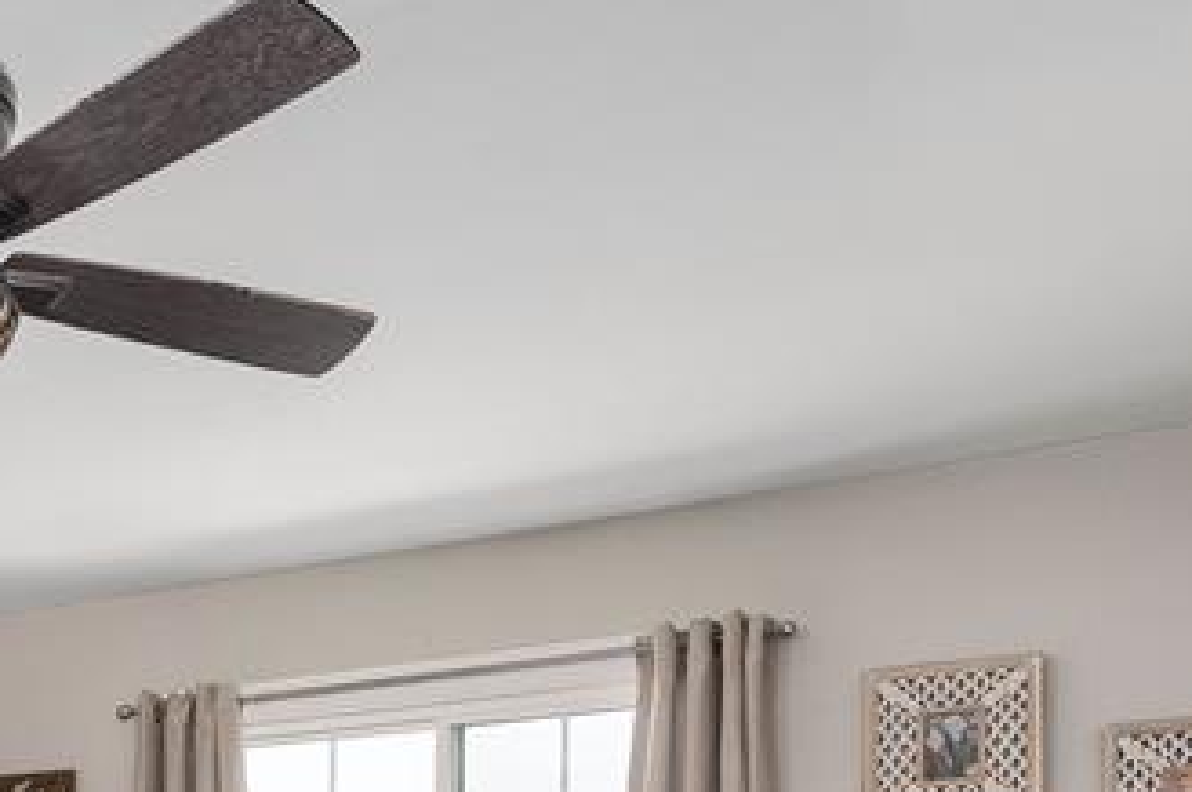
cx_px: -323
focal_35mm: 50
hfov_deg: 31.4
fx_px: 1654
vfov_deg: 23.2
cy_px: 1090
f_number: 7.1
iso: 640
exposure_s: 1/250
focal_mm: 16
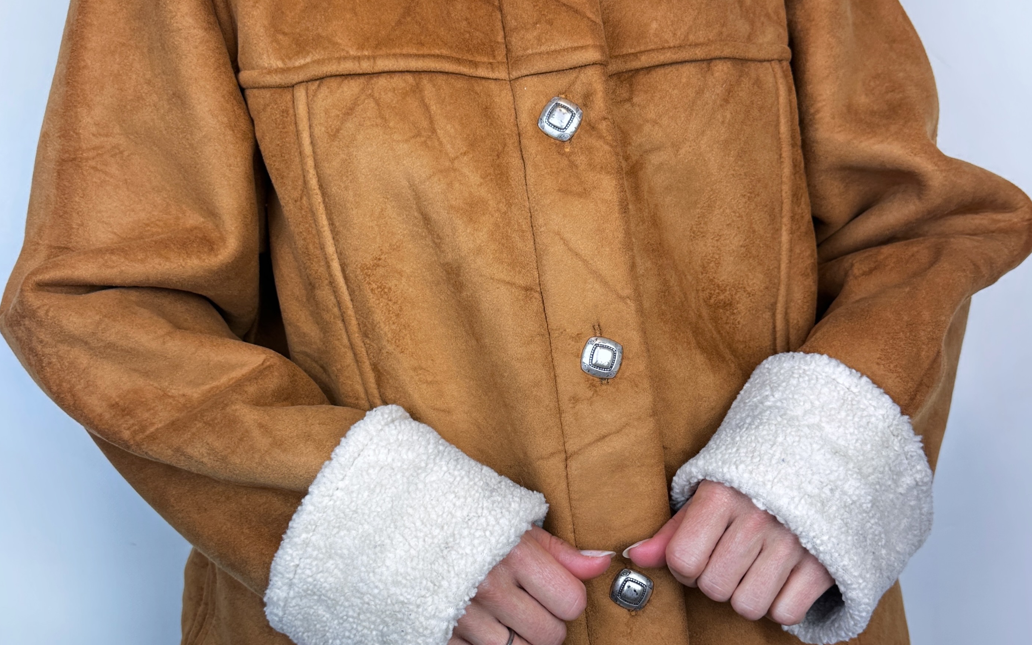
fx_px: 956
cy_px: 343
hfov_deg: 56.7
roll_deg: +1.0
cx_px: 515
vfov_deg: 37.3
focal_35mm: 34
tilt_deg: -1.6
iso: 64
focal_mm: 6.86
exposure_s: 1/100
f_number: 1.78
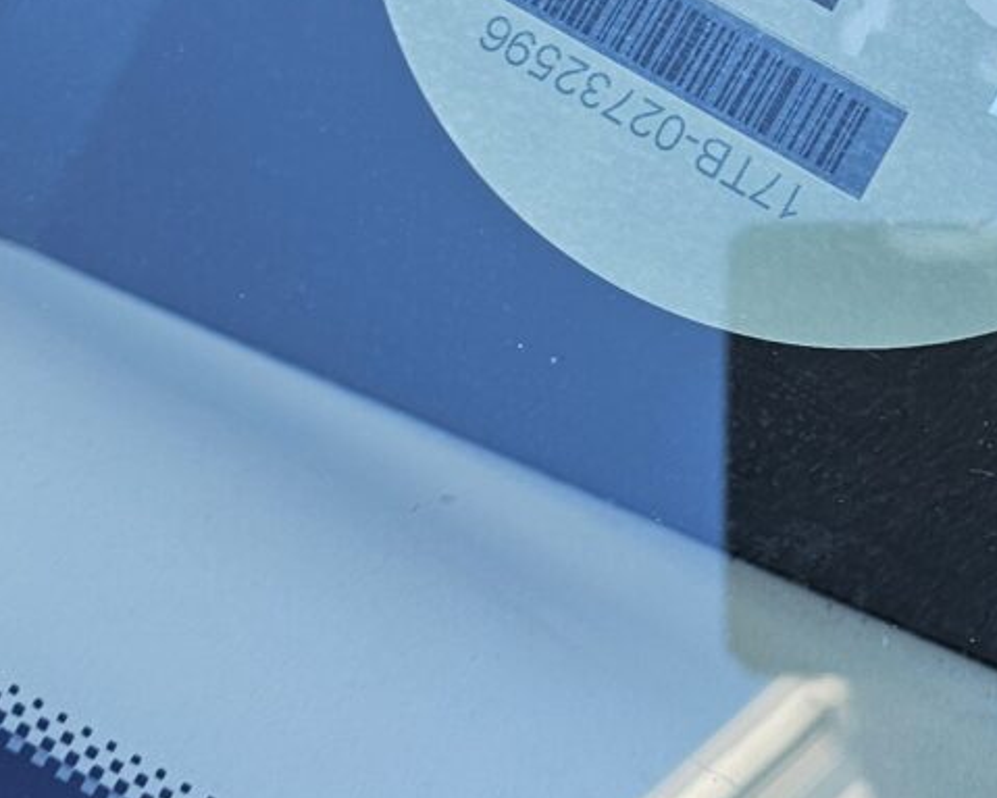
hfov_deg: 24.8
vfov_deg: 19.2
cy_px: -165
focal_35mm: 75
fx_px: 2213
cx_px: 849
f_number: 1.7
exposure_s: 1/180
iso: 50
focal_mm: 6.3
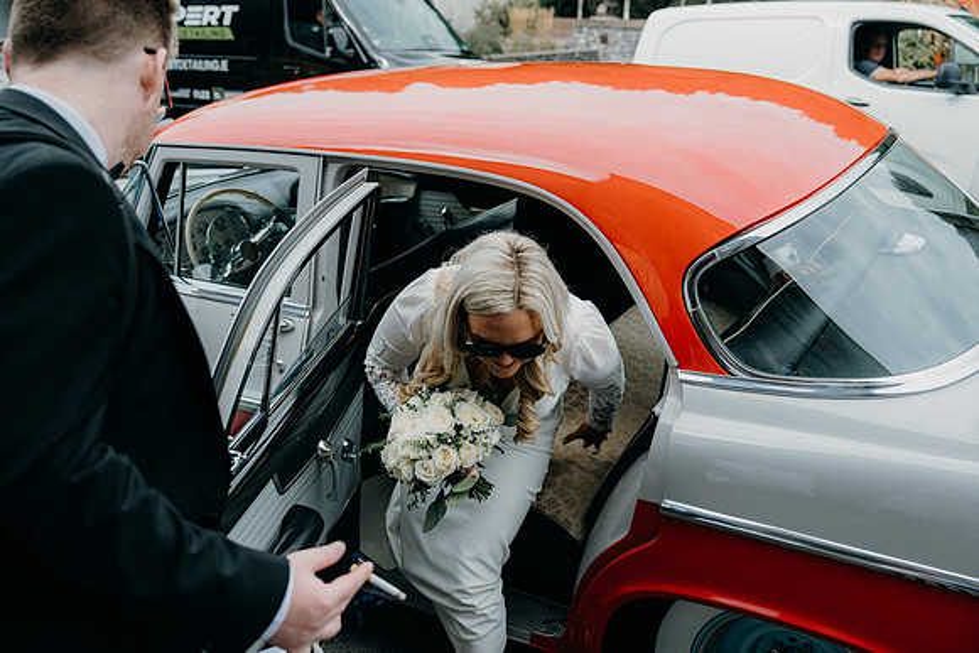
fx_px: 952
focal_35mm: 35
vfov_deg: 37.9
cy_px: 326
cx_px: 490
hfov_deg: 54.4
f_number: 3.5
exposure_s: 1/250
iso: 125
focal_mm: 35
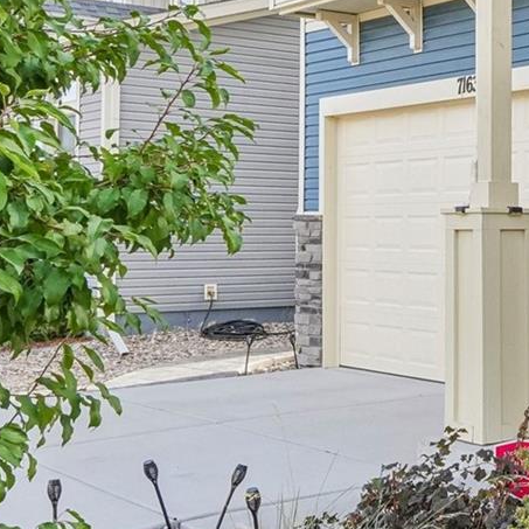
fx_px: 1105
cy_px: 58
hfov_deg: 22.6
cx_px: 767
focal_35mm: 64
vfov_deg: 26.1
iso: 800
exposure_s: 1/320
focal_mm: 14.2
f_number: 8
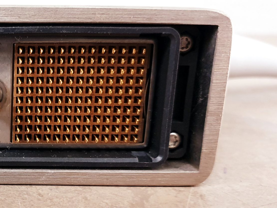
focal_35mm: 60
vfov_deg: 24.1
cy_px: 164
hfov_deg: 29.3
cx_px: -20
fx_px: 480
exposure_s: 1/33
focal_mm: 4.3
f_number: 1.5
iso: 250
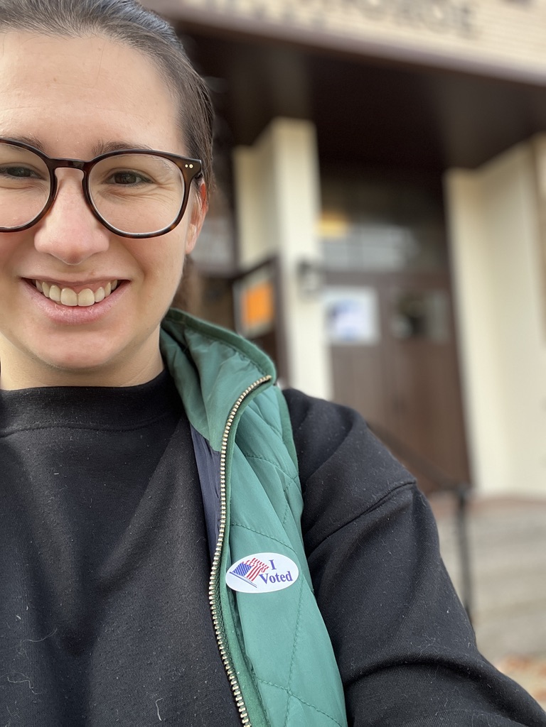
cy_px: 364
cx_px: 273
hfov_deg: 46.8
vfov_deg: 60.0
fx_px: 631
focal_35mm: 30
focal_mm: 2.71
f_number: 2.2
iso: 25
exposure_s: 1/121
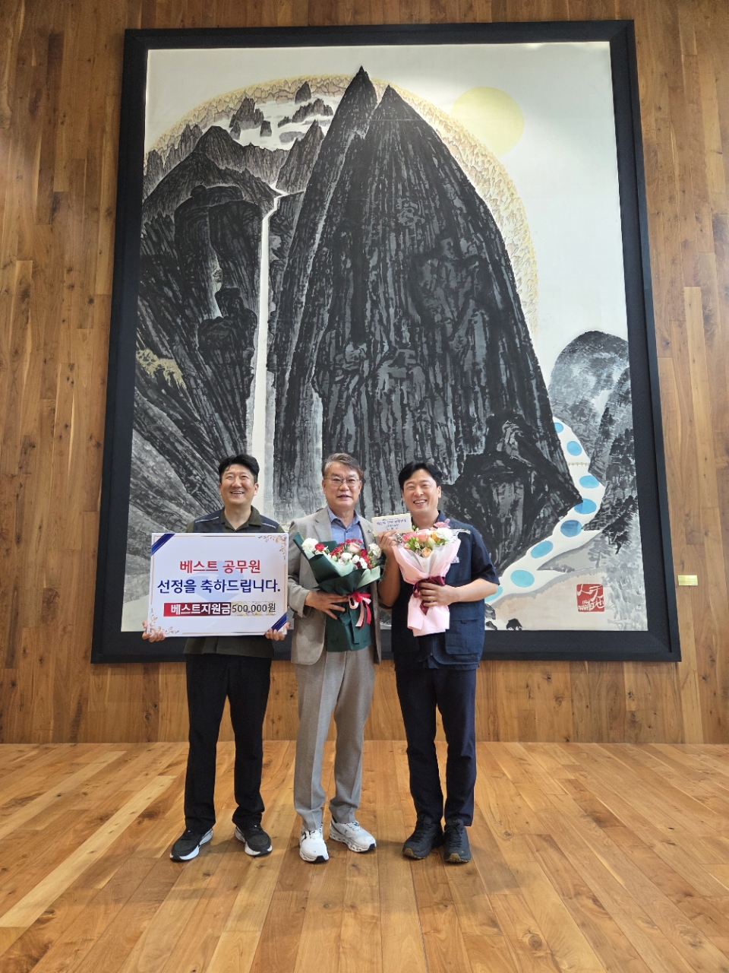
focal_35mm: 23
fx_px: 646
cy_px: 486
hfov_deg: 58.9
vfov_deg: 73.9
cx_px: 364
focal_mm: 5.4
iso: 320
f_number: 1.8
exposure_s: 1/120
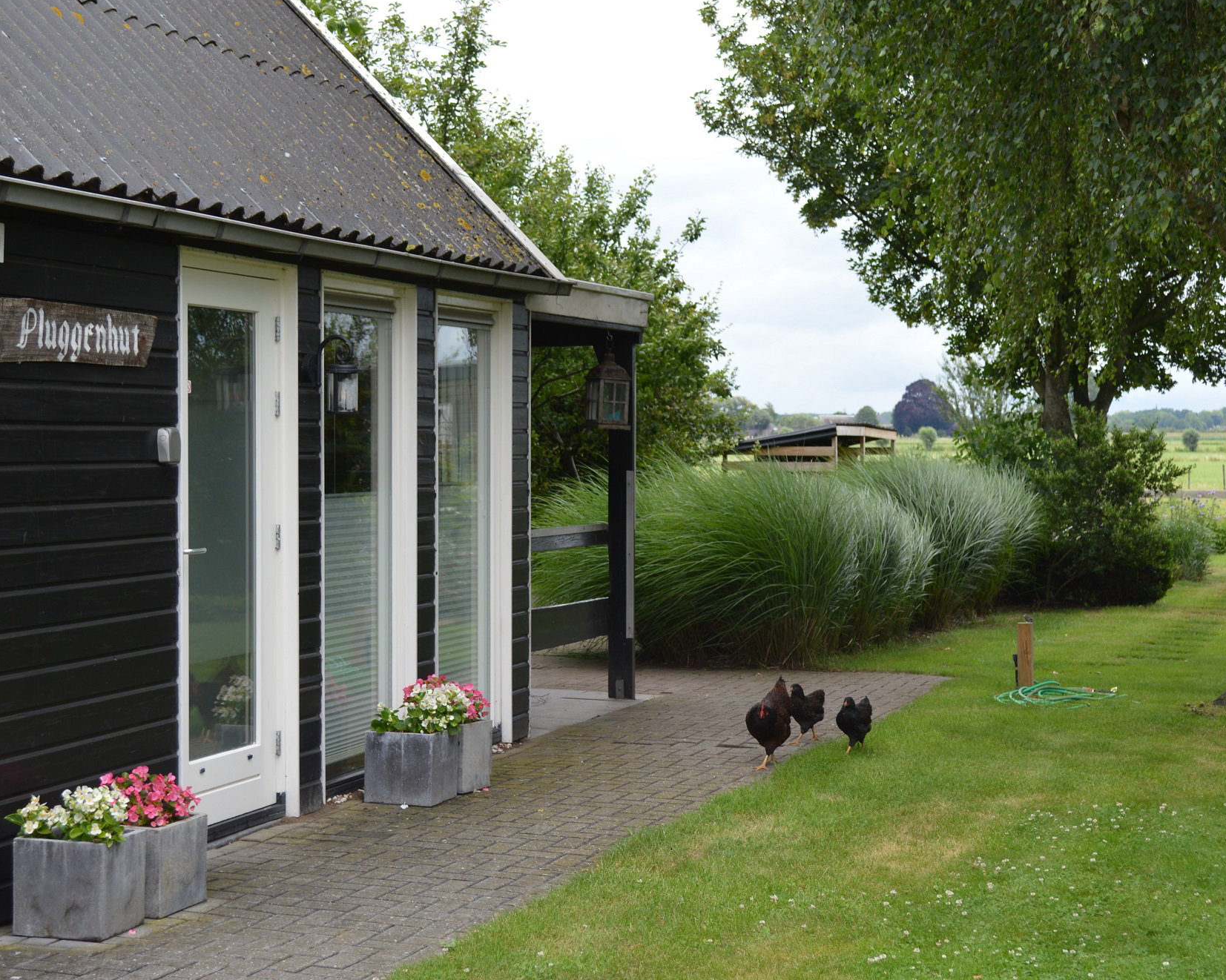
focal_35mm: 60
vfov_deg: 25.6
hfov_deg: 31.7
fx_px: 2161
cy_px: 488
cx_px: 622
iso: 100
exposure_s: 1/125
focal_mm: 35
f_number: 5.6
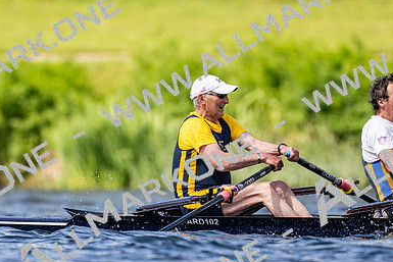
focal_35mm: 1356
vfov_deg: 1.0
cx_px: 228
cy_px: 130
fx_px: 14808
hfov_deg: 1.5
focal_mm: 600
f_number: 4
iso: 400
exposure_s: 1/2500
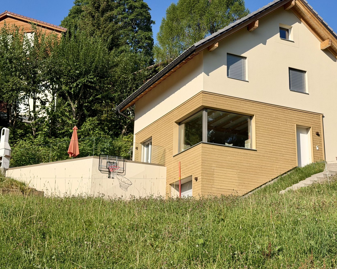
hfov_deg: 32.4
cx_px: 204
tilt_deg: +17.6
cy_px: 114
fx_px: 578
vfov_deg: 26.2
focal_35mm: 58
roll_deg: -0.5
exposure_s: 1/6024
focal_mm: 6.76
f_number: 1.78
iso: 64
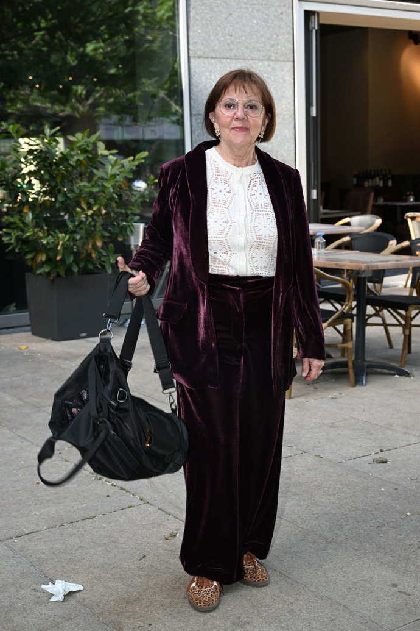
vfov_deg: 38.9
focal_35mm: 51
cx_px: 210
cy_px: 316
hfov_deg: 26.5
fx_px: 892
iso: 250
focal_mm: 51
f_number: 5.6
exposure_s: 1/125
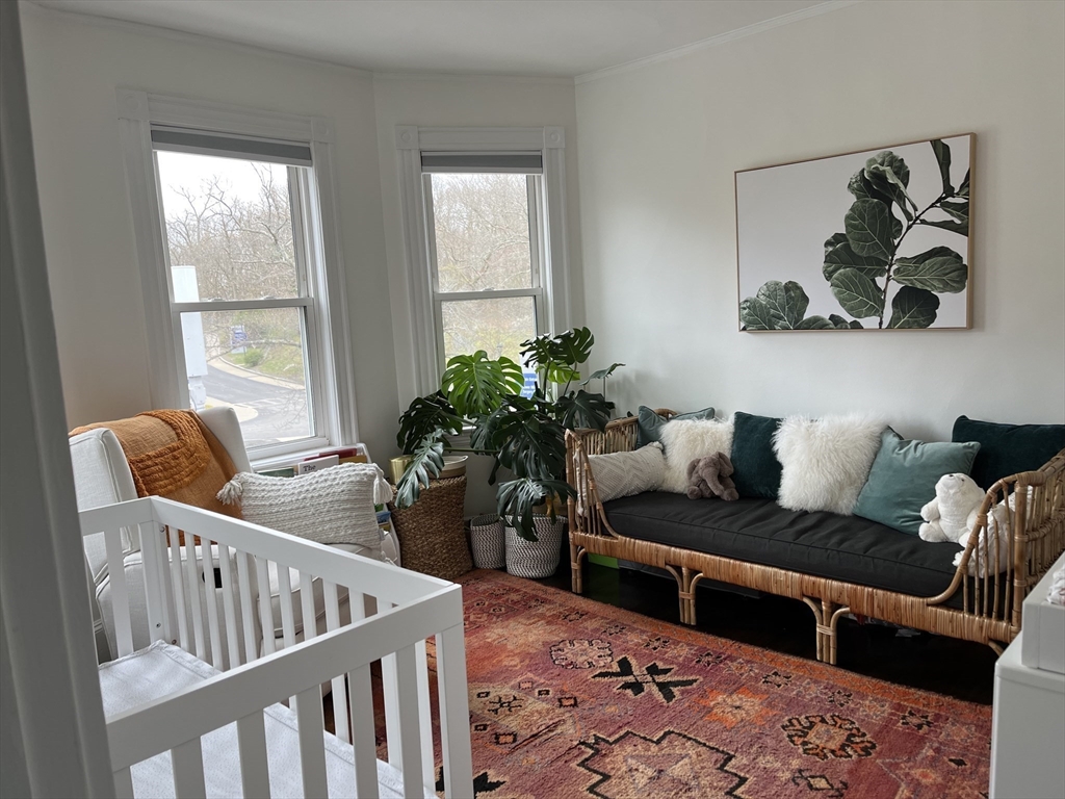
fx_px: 800
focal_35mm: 26
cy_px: 400
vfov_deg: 53.1
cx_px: 532
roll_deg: +3.5
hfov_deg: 67.3
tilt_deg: -7.3
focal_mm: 5.1
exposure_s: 1/137
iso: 32
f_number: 1.6
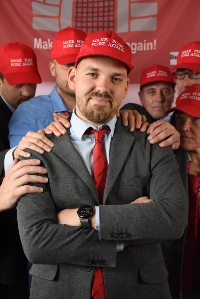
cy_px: 150
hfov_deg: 26.5
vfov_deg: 38.9
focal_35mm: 51
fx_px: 425
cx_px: 100
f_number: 4.2
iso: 2000
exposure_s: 1/250
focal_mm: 34
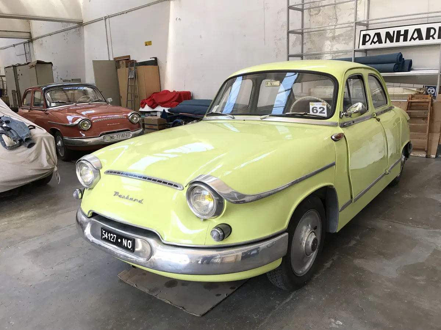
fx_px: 357
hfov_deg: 63.4
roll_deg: +3.3
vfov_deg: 49.7
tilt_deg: -9.7
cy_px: 165
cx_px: 220
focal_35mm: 28
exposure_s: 1/111
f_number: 1.8
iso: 20
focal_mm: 3.99
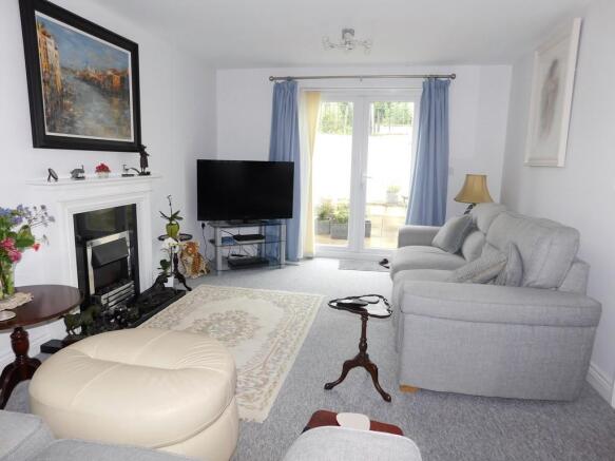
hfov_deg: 73.9
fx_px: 409
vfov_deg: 58.9
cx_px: 308
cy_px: 230
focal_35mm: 23
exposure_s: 1/30
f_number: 3
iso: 125
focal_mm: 4
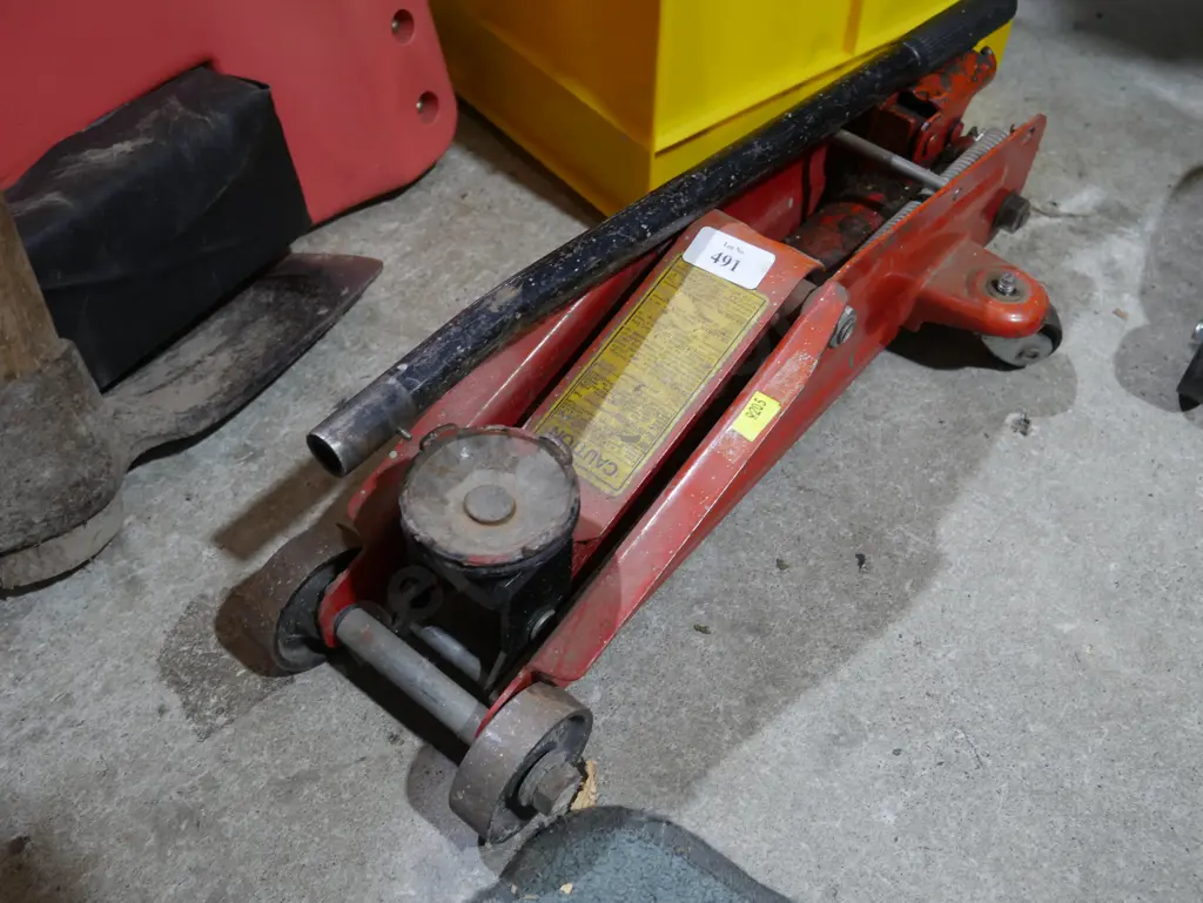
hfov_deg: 51.3
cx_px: 602
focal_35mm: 36
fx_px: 1252
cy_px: 452
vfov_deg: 39.7
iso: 400
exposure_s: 1/60
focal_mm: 18
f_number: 4
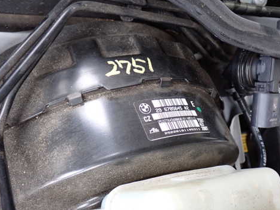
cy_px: 109
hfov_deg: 41.2
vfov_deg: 31.5
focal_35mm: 46
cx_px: 132
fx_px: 372
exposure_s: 1/30
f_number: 2.5
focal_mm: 6.37
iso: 800
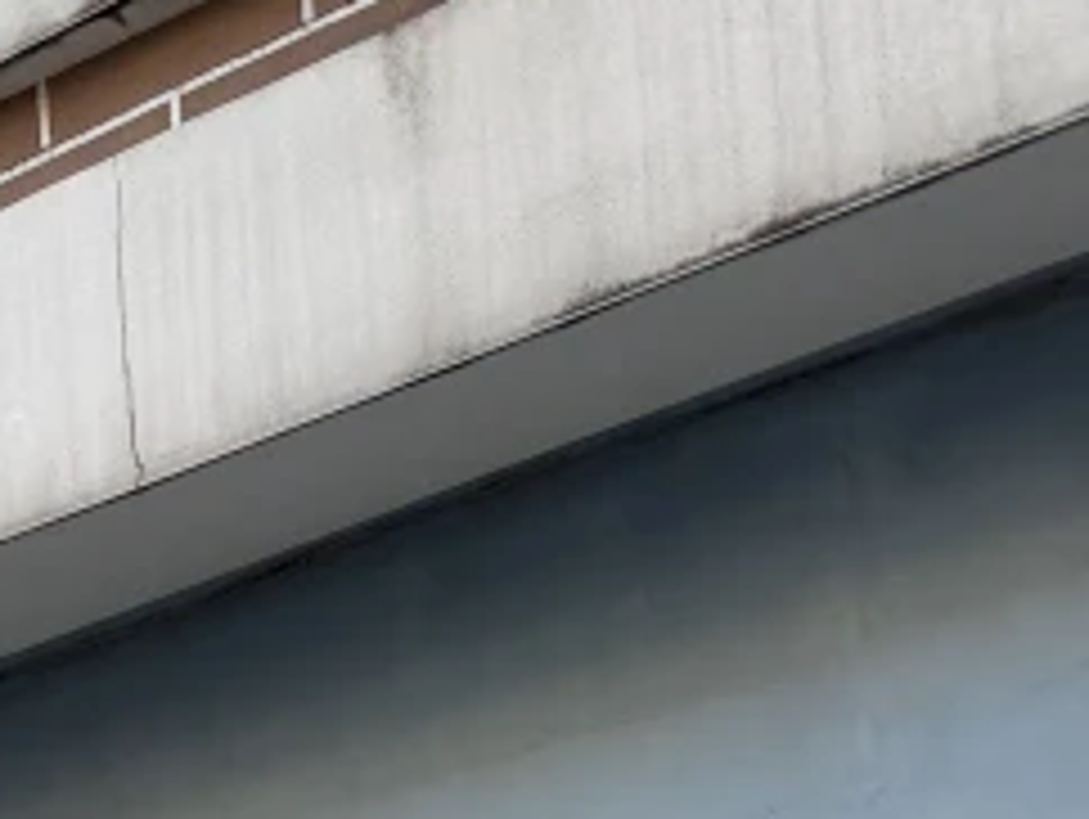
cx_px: -1179
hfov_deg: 13.7
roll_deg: -1.0
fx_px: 3747
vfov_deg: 11.1
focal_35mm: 119
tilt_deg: +10.2
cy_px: 1746
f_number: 1.78
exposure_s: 1/559
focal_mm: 6.76
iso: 80
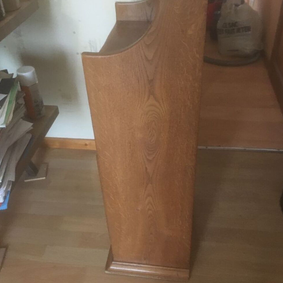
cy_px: 115
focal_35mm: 35
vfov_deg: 47.0
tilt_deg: -36.7
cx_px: 142
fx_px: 324
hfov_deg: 47.2
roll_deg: +1.0
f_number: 2.2
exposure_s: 1/17
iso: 200
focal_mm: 4.15
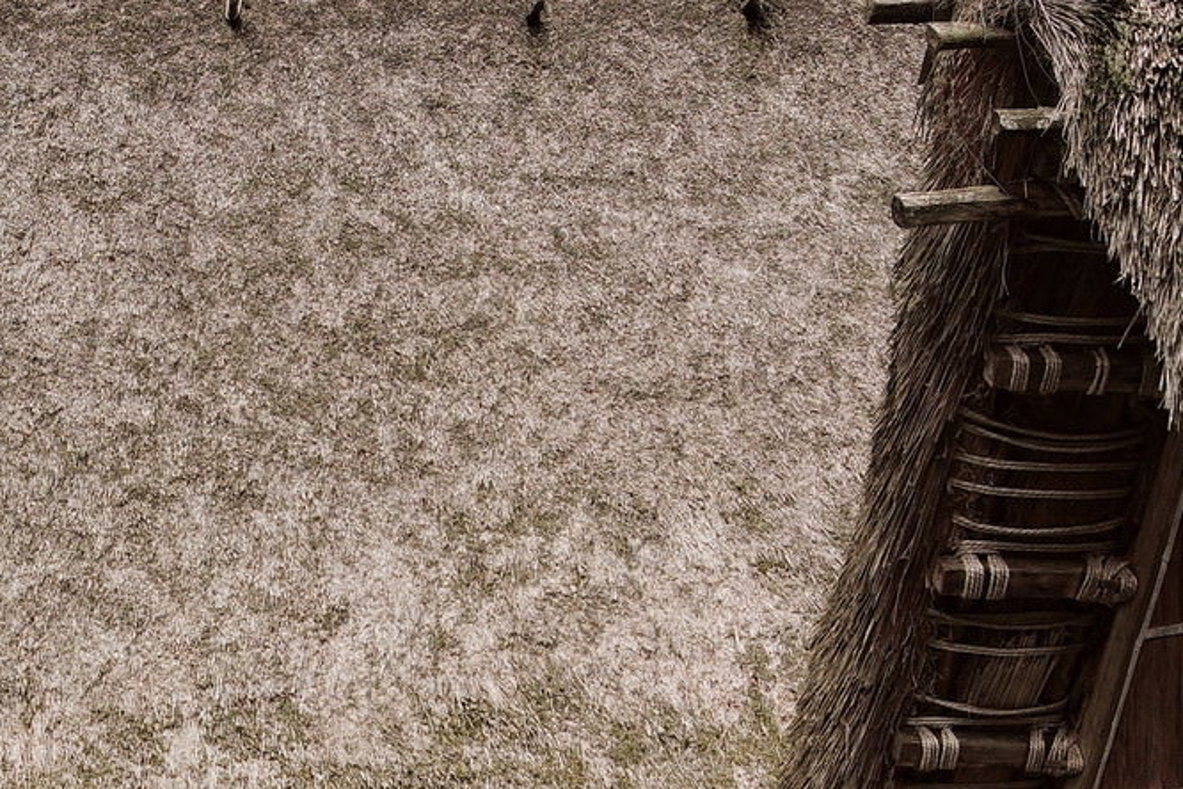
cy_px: 702
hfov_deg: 26.7
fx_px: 2366
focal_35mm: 72
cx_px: 29
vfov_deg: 18.6
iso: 400
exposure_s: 1/1000
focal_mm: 20
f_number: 7.1
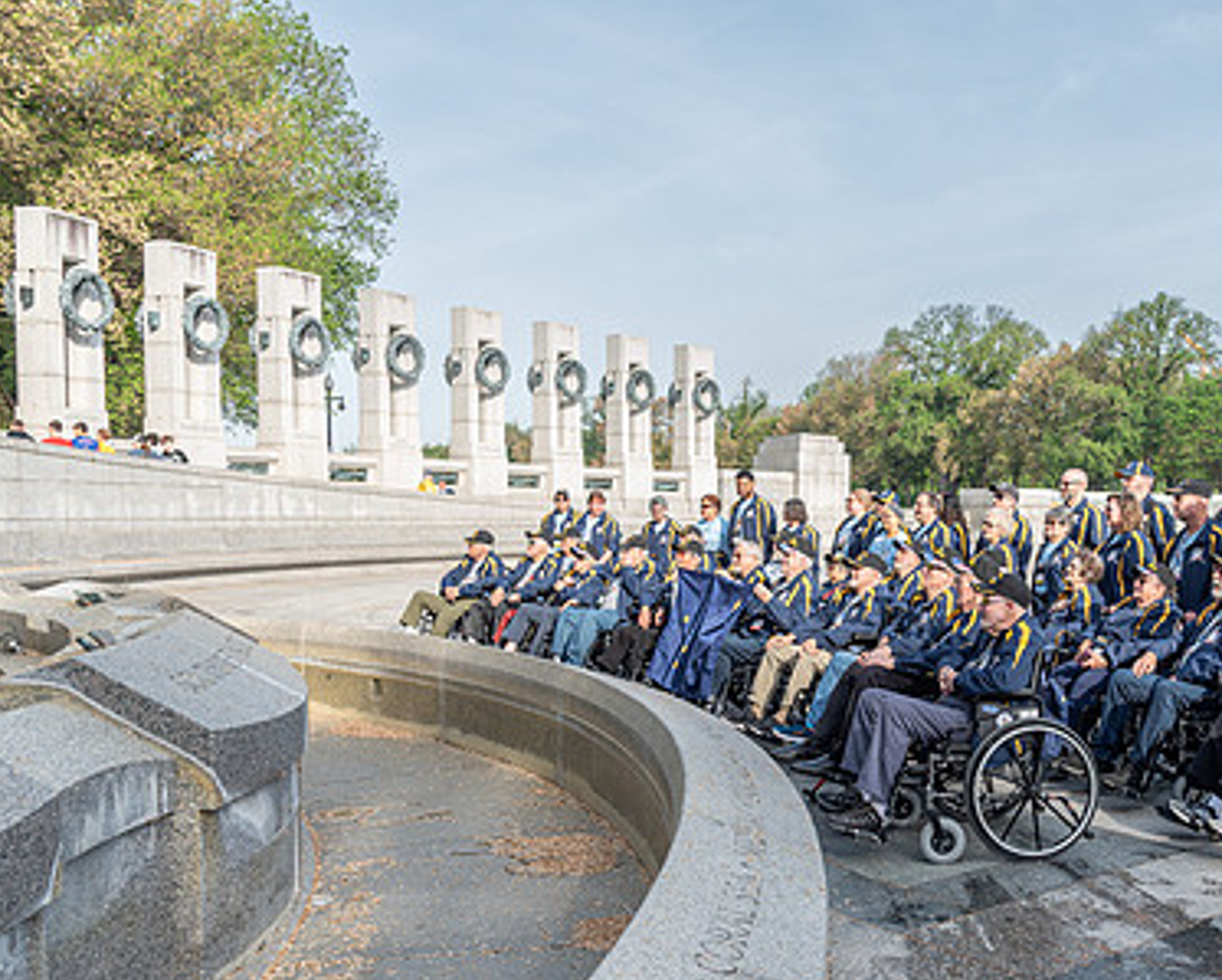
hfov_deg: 49.8
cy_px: 578
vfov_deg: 42.1
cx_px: 885
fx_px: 1267
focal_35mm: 35
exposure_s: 1/125
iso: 100
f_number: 6.3
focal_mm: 24
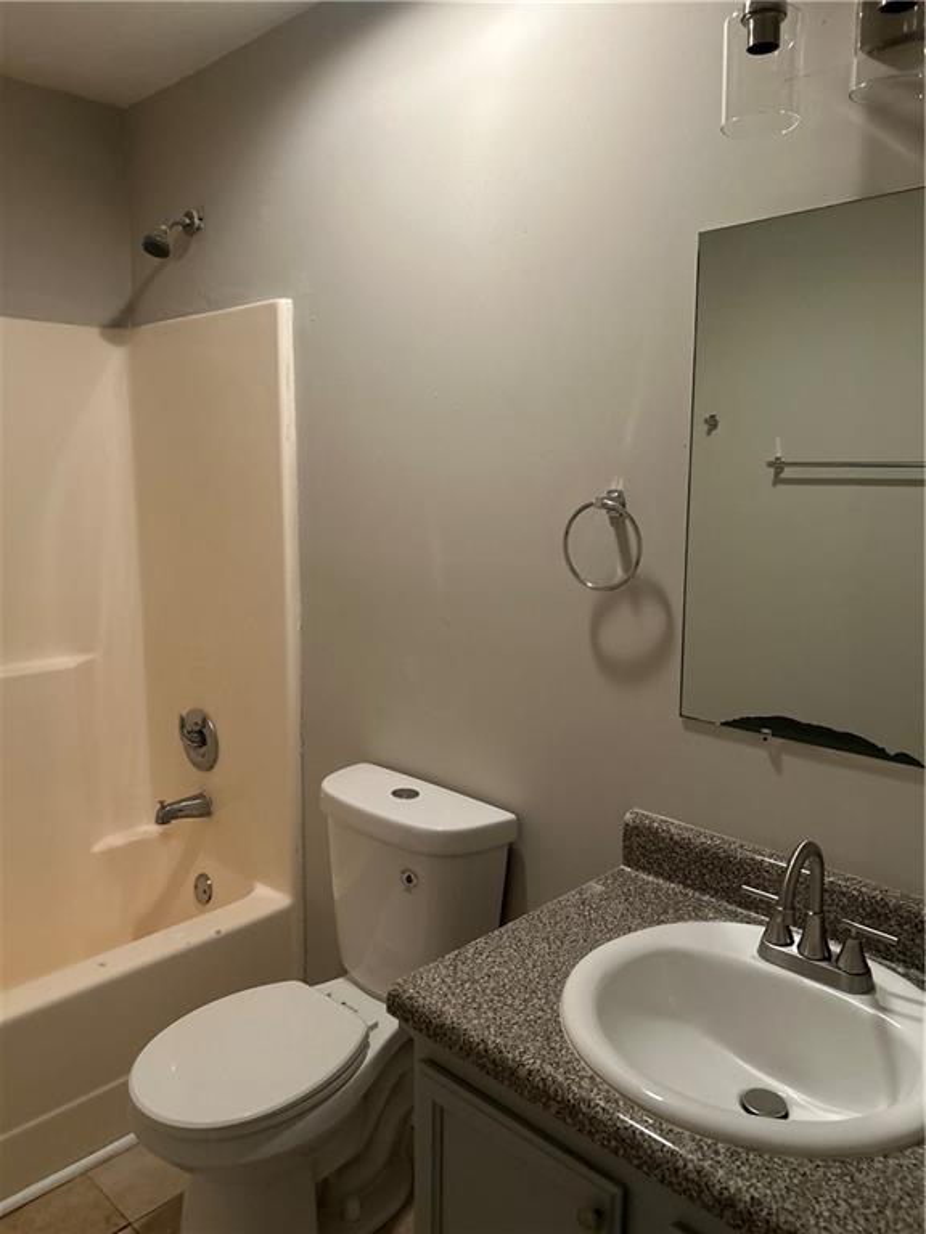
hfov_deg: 53.1
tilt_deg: -9.7
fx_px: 927
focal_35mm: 26
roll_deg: -1.2
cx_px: 463
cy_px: 617
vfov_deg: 67.3
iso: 320
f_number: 1.5
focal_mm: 5.7
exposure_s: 1/60
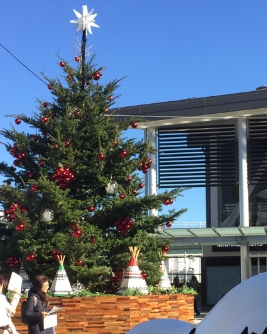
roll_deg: -0.2
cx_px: 185
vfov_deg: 29.1
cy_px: 256
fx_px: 632
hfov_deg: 23.7
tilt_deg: +5.9
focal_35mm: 64
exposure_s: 1/1041
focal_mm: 4.15
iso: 32
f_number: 2.2
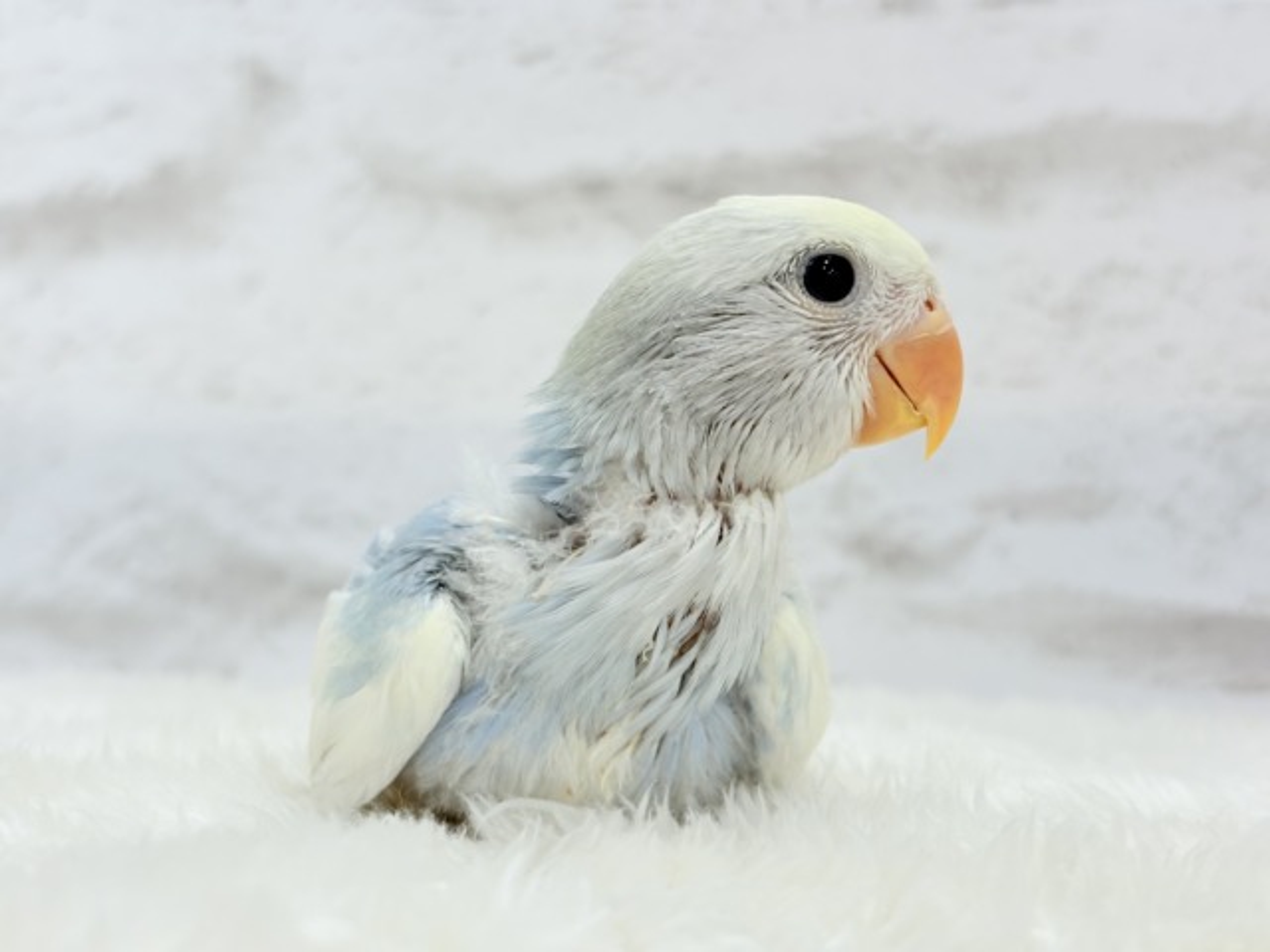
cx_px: 635
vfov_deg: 28.0
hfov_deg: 36.8
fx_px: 1908
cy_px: 476
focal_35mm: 52
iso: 64
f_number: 1.6
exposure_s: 1/100
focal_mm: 5.96
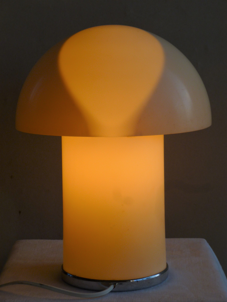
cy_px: 151
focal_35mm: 100
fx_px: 874
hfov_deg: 14.8
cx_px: 114
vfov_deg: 19.6
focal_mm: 17.8
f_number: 5.3
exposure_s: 1/200
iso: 100
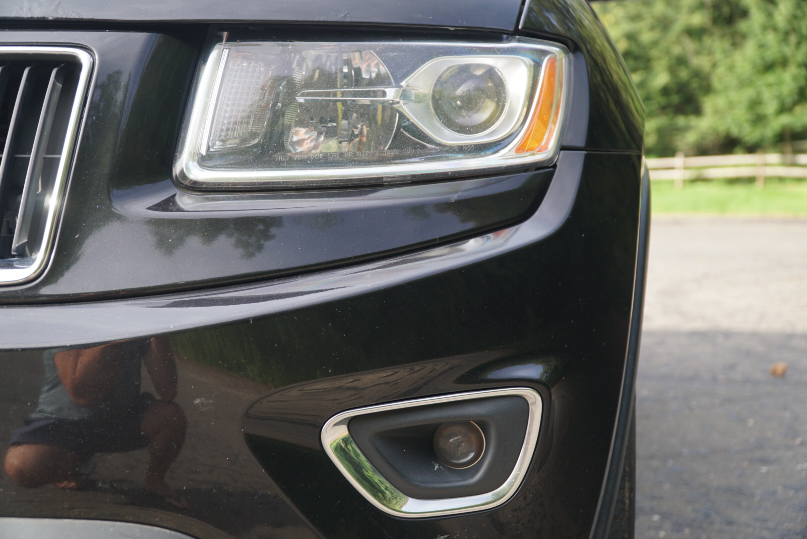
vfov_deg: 28.1
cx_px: 404
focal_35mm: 48
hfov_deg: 41.1
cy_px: 270
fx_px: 1077
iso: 100
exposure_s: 1/30
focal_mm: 32
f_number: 4
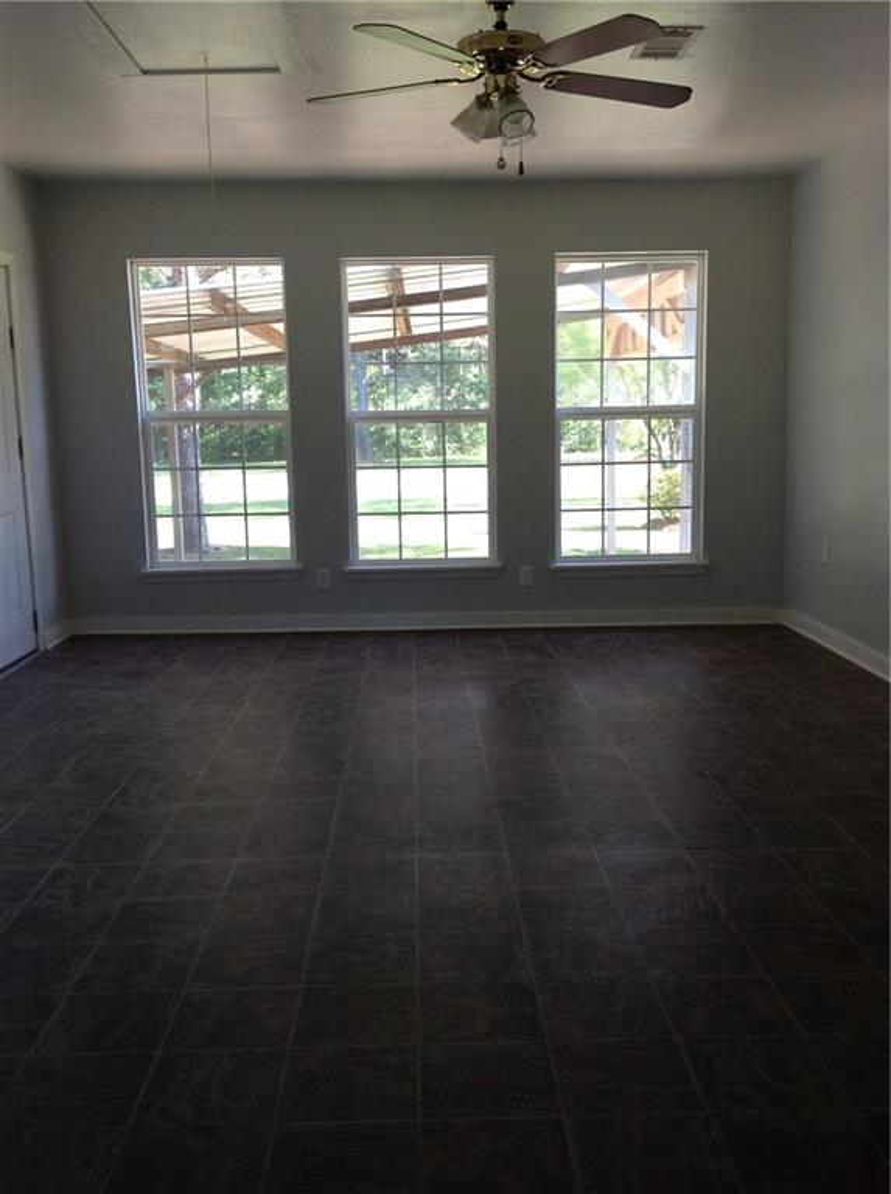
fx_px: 1205
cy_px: 597
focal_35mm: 35
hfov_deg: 40.6
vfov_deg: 52.7
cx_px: 446
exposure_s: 1/60
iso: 50
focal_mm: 4.28
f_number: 2.4
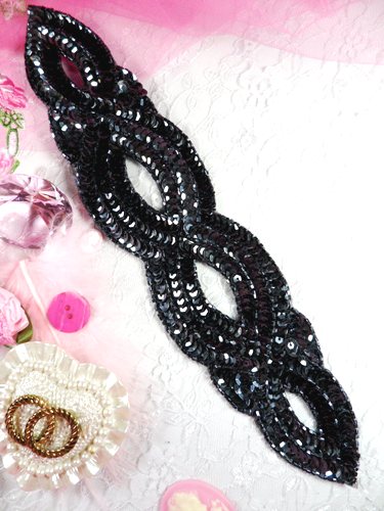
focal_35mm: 27
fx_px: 399
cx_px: 192
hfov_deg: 51.4
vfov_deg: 65.3
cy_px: 256
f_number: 3.5
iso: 80
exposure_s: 1/180
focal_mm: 4.9
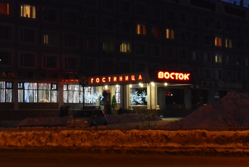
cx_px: 124
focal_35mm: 74
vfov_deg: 18.5
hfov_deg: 27.3
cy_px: 84
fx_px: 512
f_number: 5.6
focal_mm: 27.5
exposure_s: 1/4
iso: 3200
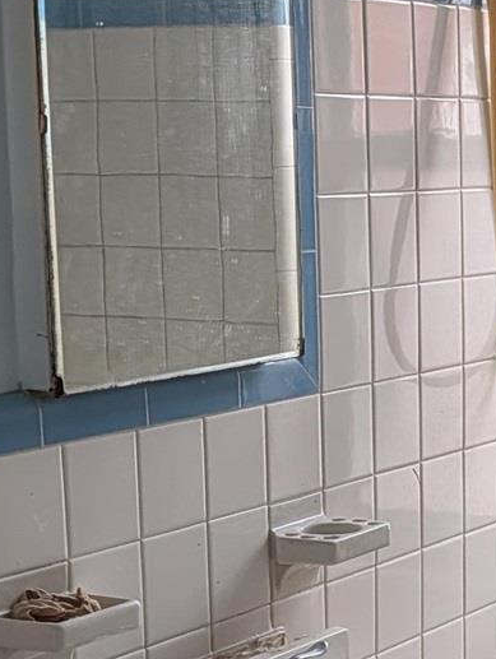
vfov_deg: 18.2
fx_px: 2040
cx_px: 701
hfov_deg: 13.2
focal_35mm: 107
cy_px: 516
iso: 23
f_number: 1.68
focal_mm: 6.9
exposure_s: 1/1337
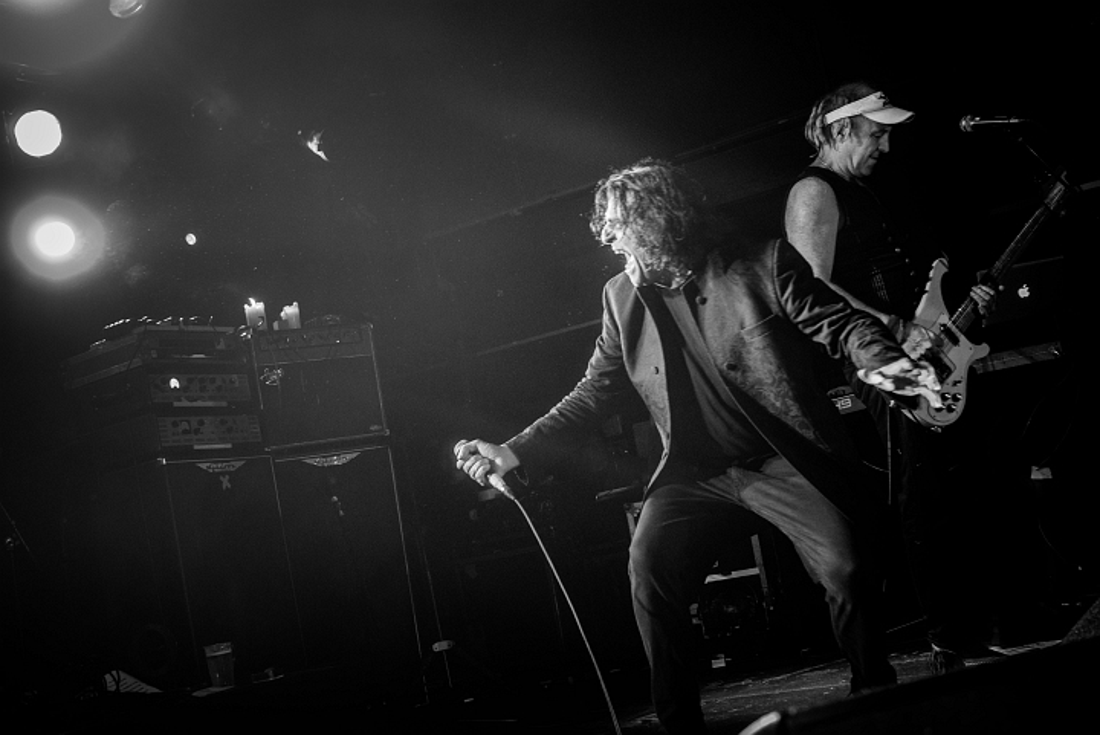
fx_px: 1070
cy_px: 368
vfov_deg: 37.9
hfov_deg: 54.4
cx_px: 550
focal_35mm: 35
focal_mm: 35
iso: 1000
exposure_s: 1/80
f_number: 2.8
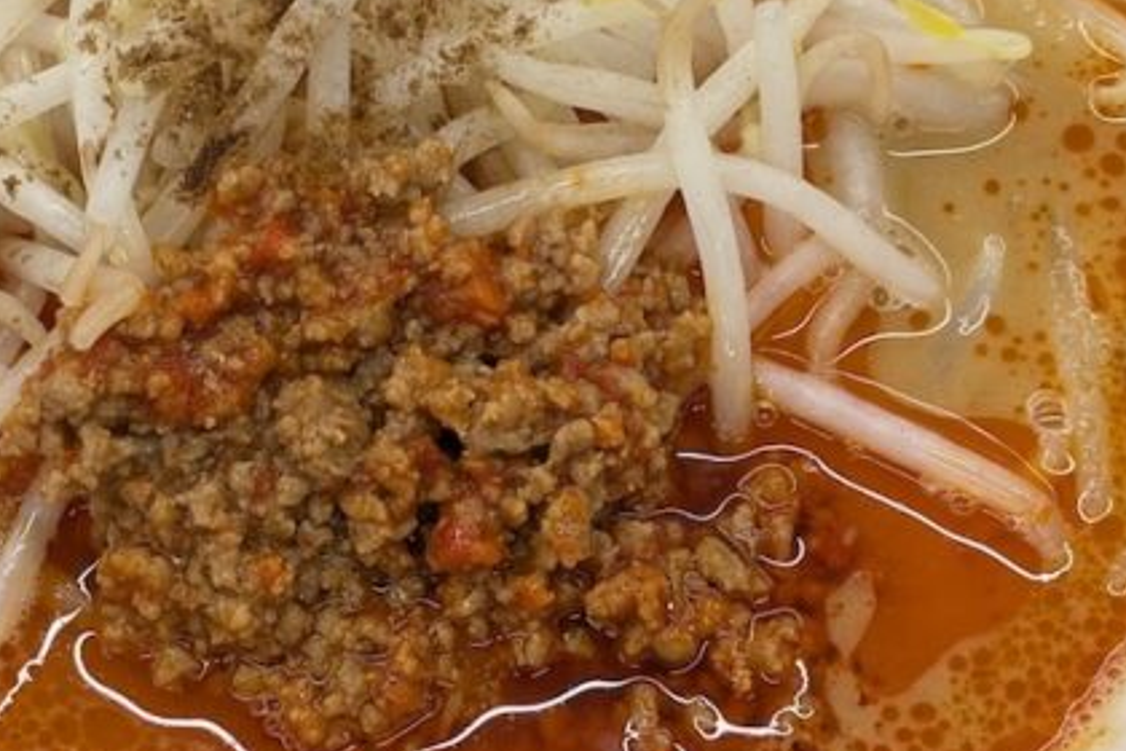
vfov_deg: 10.3
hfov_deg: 15.5
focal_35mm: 132
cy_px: 105
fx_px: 4128
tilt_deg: -63.5
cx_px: 408
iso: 40
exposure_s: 1/100
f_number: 1.6
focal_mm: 5.96
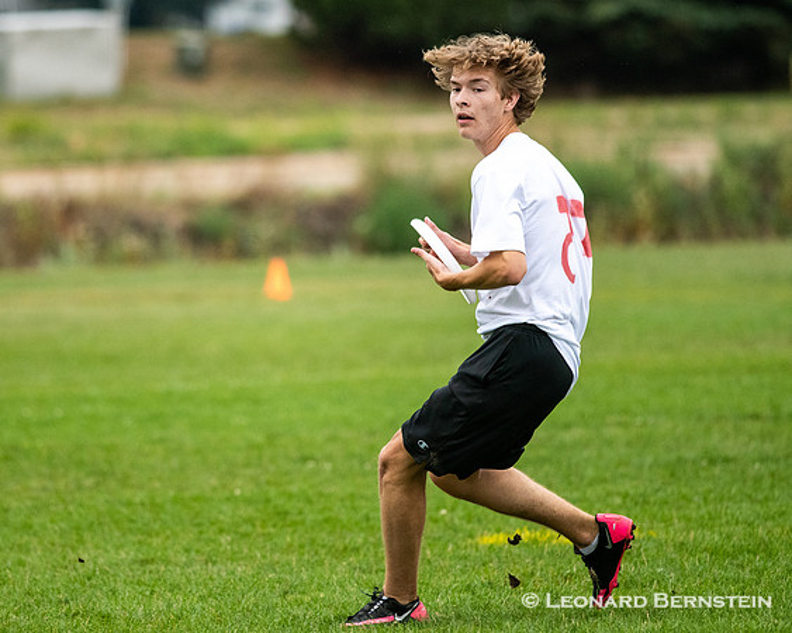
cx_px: 290
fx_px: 12542
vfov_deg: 2.9
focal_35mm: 535
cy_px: 299
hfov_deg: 3.6
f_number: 4
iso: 1600
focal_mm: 300
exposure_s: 1/1600
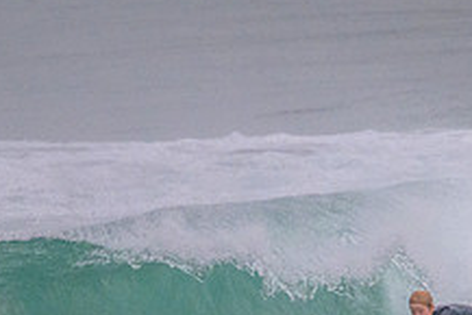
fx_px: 28023
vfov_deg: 0.6
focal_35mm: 2136
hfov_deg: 1.0
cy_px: 355
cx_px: 411
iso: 4500
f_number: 11
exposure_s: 1/1250
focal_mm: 800
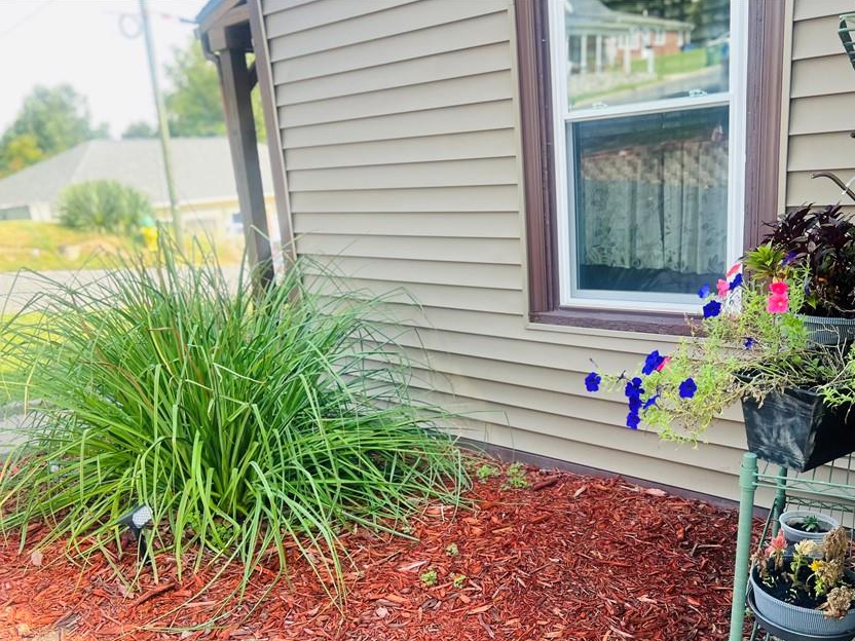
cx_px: 477
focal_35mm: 32
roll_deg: +3.6
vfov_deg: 43.9
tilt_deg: -14.9
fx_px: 790
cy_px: 392
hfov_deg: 56.7
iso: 40
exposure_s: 1/265
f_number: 1.5
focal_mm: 5.7
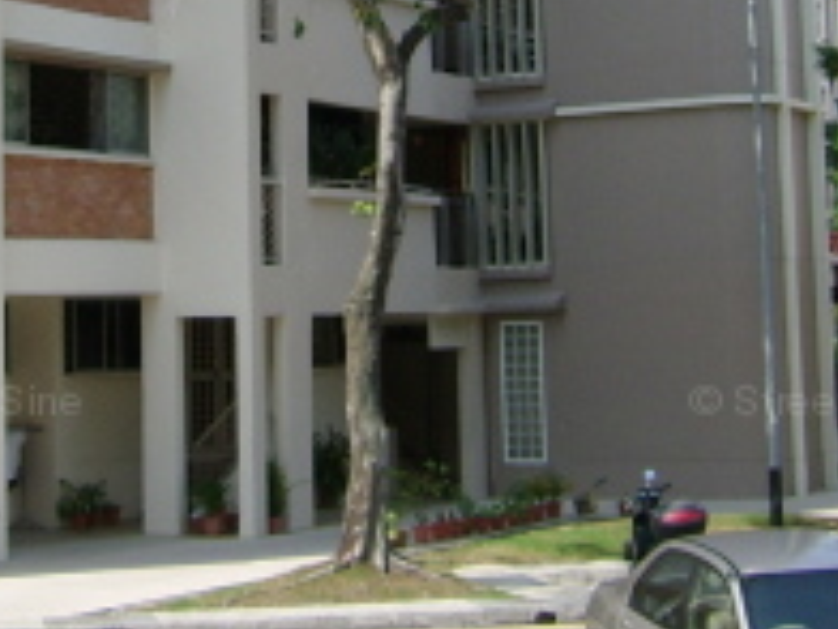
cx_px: 154
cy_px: -21
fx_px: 2372
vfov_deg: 14.8
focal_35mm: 98
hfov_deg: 19.8
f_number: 5.8
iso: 50
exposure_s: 1/297
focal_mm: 5.95
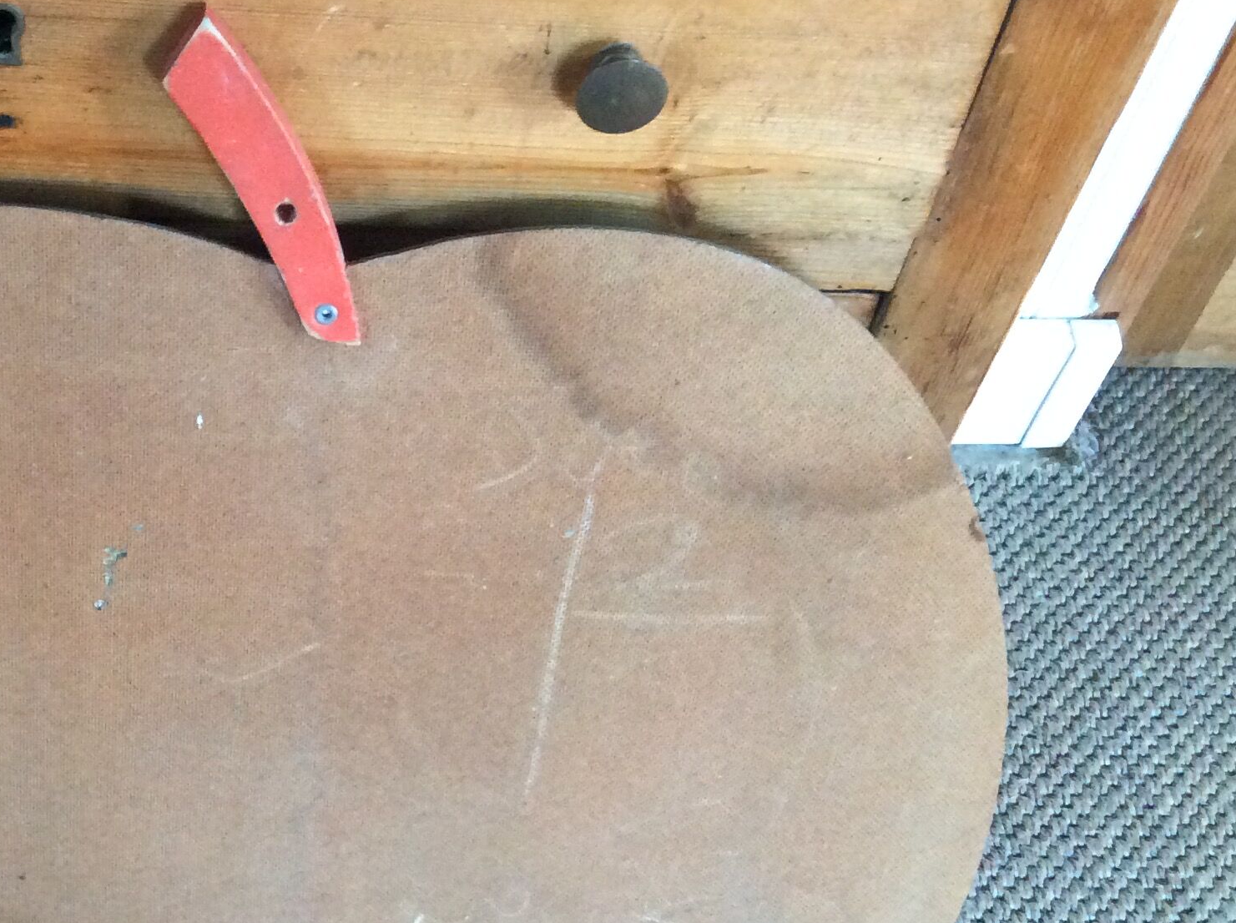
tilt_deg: -54.2
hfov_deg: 33.3
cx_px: 221
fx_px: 1996
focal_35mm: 56
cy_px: 643
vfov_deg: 25.8
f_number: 2.4
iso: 320
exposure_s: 1/17
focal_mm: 3.3
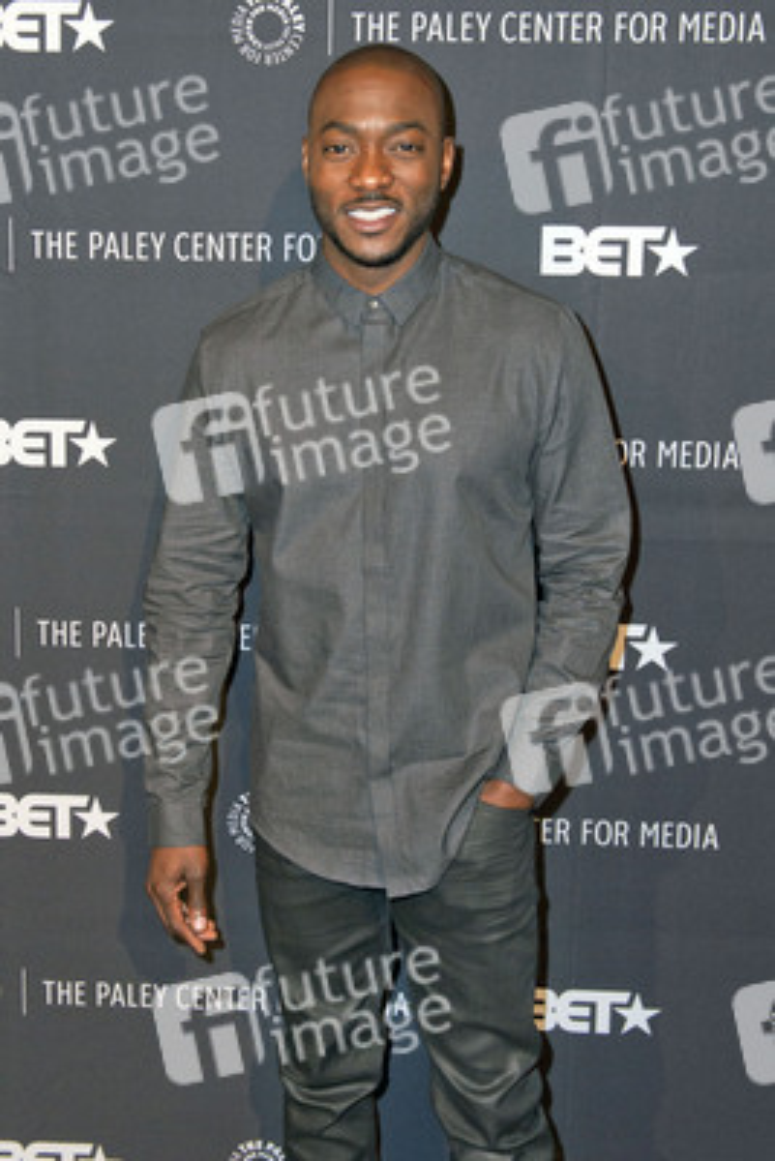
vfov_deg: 50.7
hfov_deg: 35.1
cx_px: 388
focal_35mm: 38
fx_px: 1226
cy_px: 580
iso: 500
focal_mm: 38
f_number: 4.5
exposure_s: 1/400
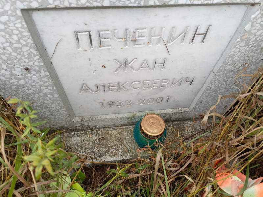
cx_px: 132
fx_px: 190
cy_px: 98
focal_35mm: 25
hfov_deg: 69.4
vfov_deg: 54.9
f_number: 1.69
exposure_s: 1/100
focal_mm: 4.76
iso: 289
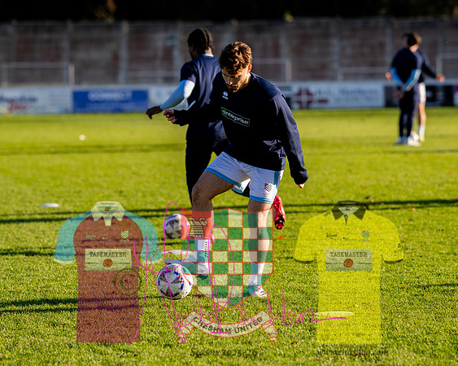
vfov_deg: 8.8
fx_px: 2367
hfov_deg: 11.0
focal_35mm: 175
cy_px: 174
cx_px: 262
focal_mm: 135
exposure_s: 1/3200
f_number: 2.8
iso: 400
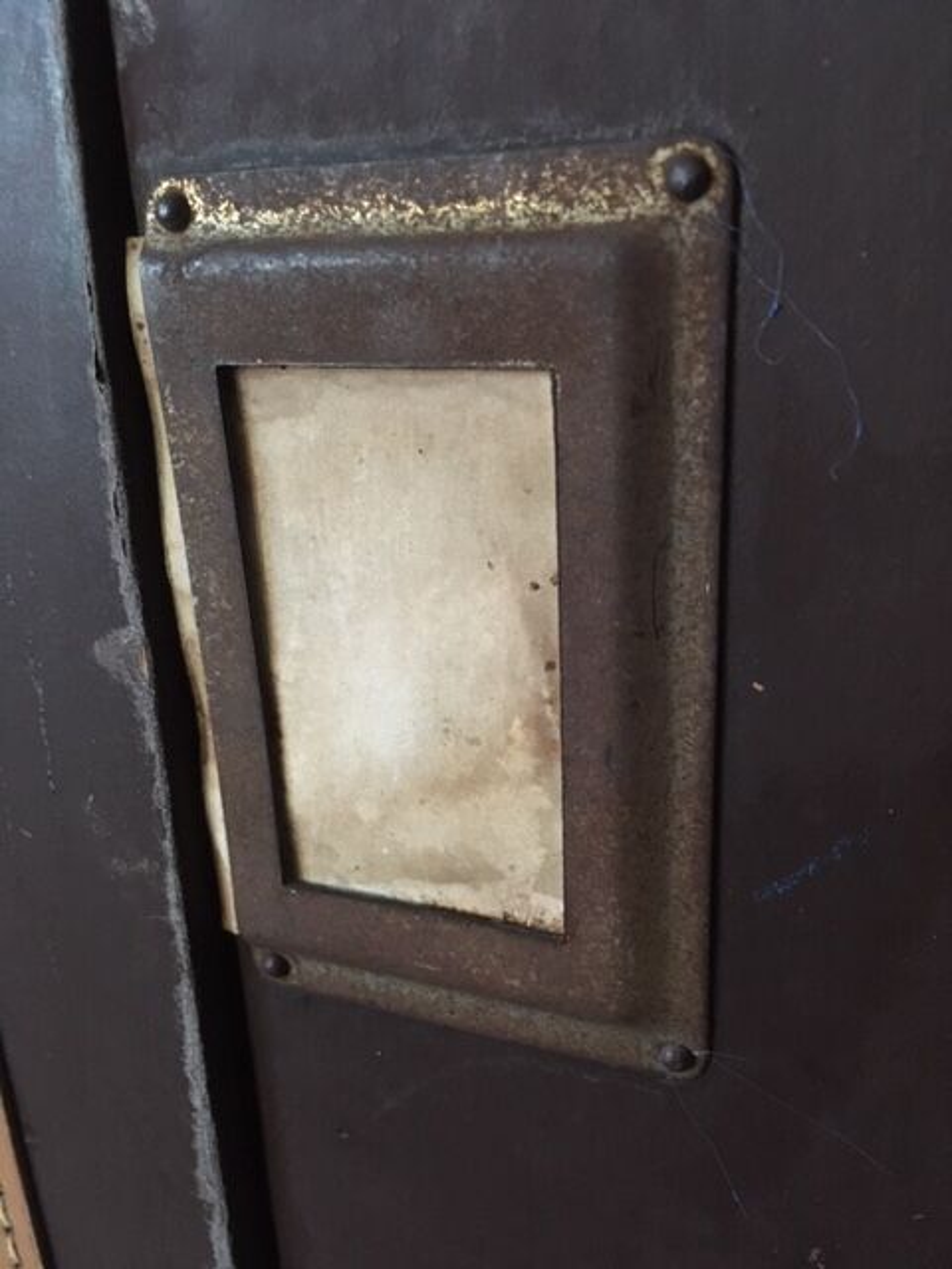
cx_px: 476
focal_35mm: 29
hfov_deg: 48.2
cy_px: 634
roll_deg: +2.6
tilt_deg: -22.4
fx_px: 1063
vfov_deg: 61.7
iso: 250
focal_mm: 4.15
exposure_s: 1/17
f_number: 2.2
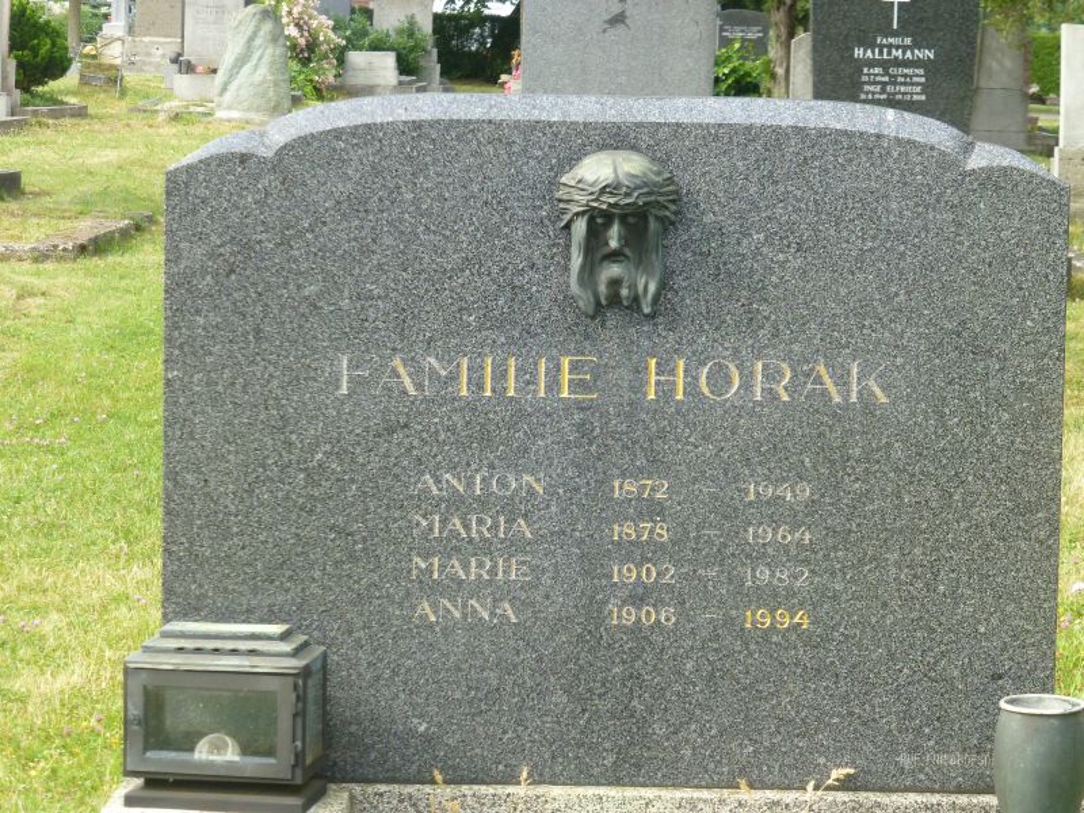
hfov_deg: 19.3
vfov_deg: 14.5
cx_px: 542
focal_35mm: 102
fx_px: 3194
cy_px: 406
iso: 320
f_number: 5.3
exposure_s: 1/320
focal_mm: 18.2
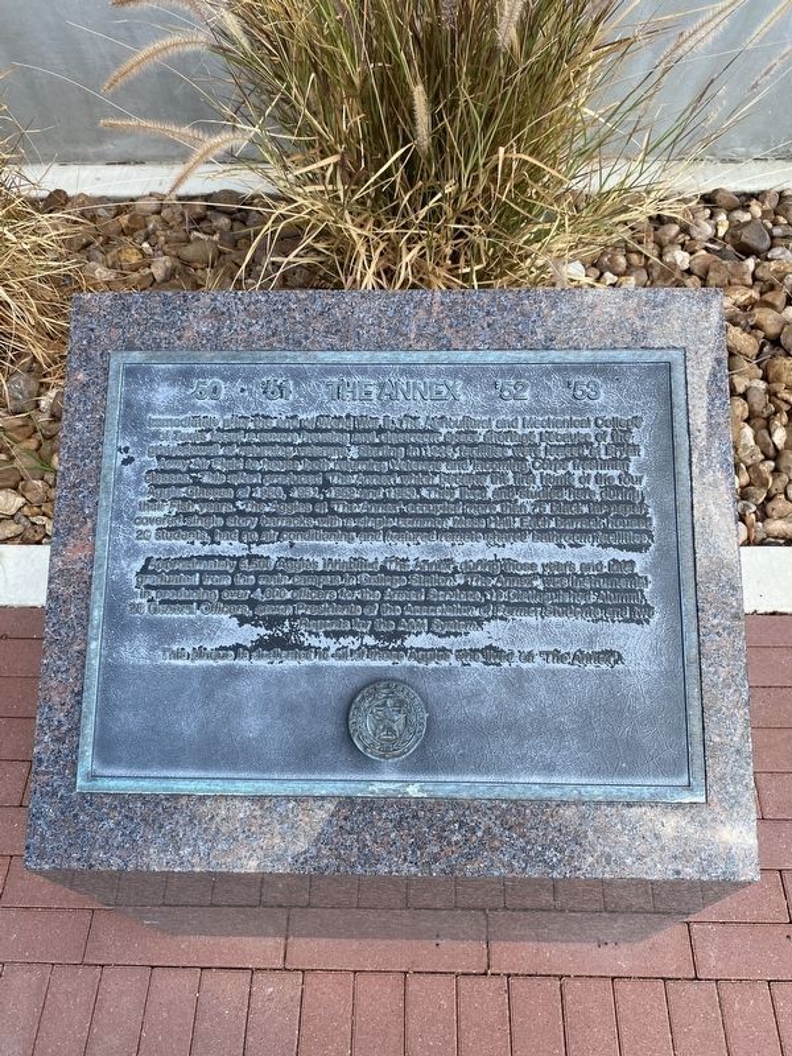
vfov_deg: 67.3
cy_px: 528
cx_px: 396
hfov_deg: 53.1
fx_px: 793
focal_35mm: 26
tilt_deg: -56.0
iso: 32
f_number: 1.8
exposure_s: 1/640
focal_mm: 4.25
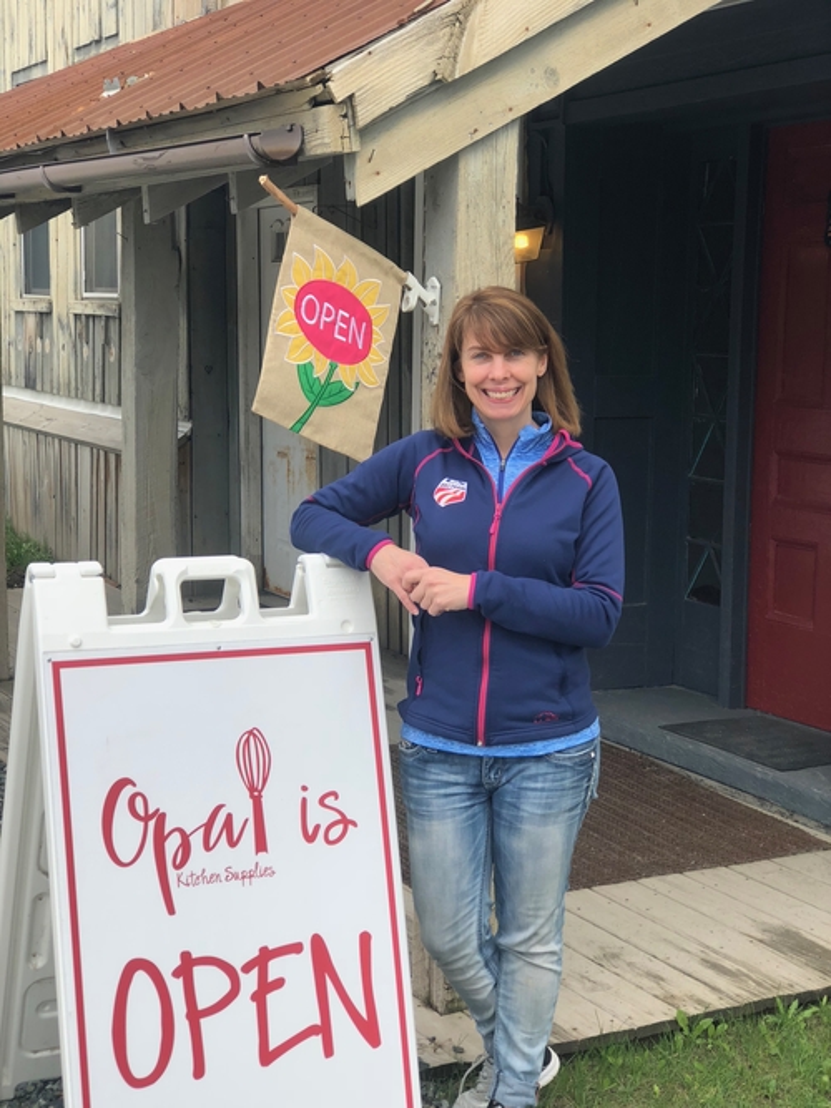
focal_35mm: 57
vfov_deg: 33.8
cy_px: 554
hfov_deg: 25.7
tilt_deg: -7.0
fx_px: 1825
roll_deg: +0.1
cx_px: 416
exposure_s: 1/496
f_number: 2.8
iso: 20
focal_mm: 6.6
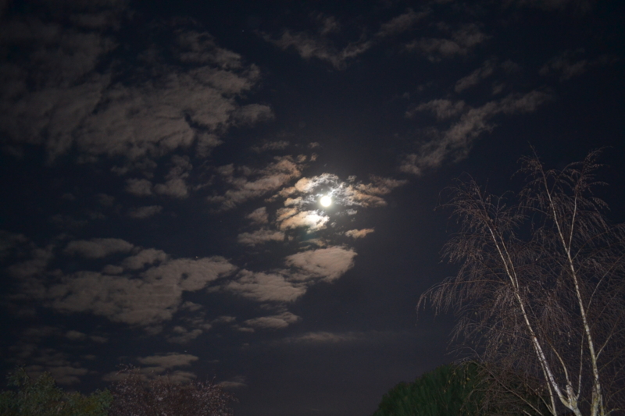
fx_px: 469
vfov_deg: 47.9
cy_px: 208
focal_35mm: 27
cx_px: 312
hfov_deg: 67.4
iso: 800
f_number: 3.5
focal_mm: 18
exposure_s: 1/1.6
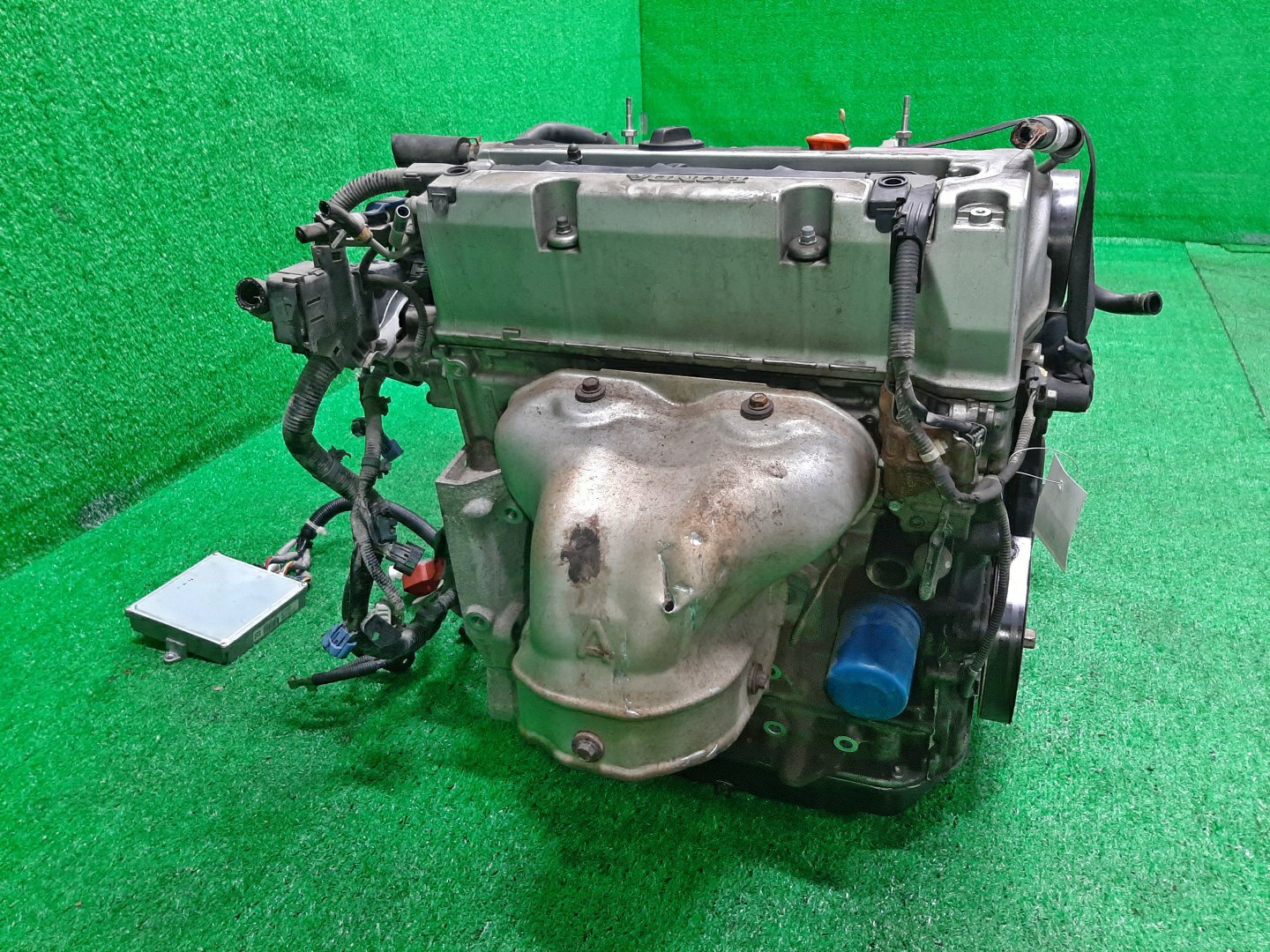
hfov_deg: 67.3
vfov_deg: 53.1
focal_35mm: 26
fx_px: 954
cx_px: 635
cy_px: 476
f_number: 1.7
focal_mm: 3.93
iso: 171
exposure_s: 1/50
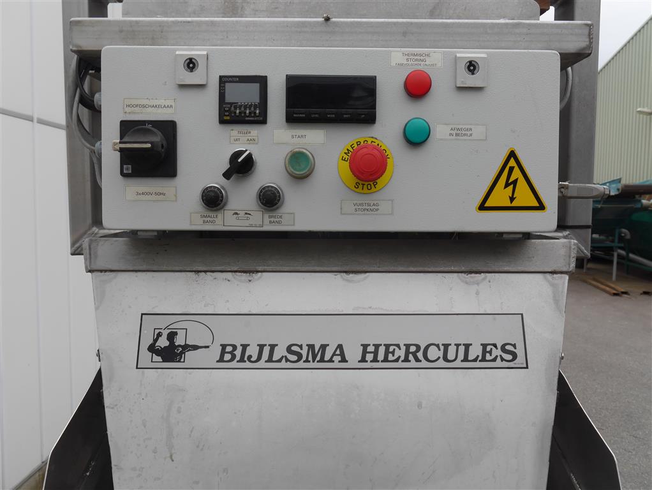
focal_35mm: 30
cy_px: 245
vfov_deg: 46.8
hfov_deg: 59.9
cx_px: 326
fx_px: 565
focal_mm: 15
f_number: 6.3
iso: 160
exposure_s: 1/320
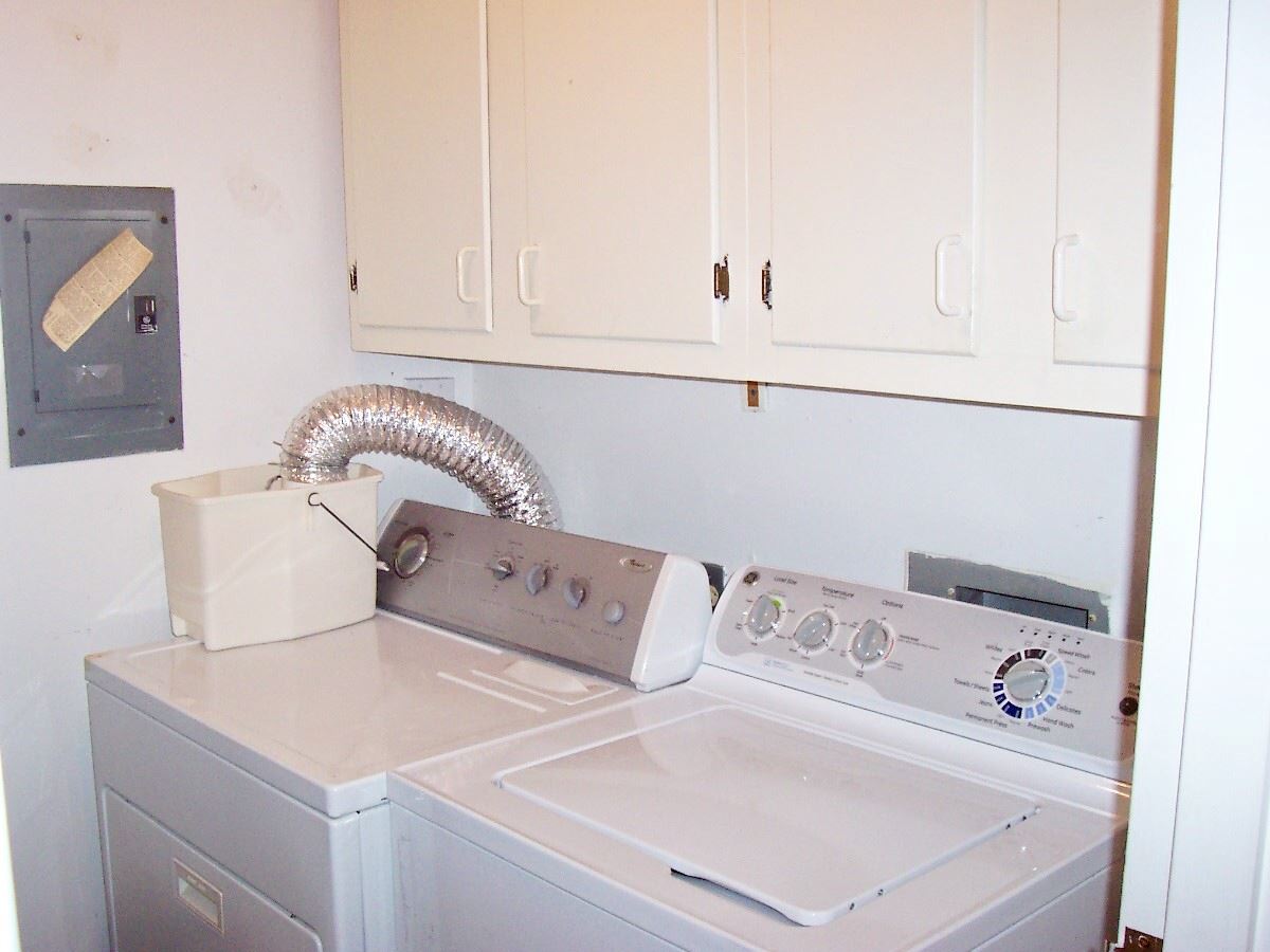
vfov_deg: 38.7
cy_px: 476
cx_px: 635
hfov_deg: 50.1
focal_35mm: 37
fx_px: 1357
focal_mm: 5.6
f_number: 2.8
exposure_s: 1/60
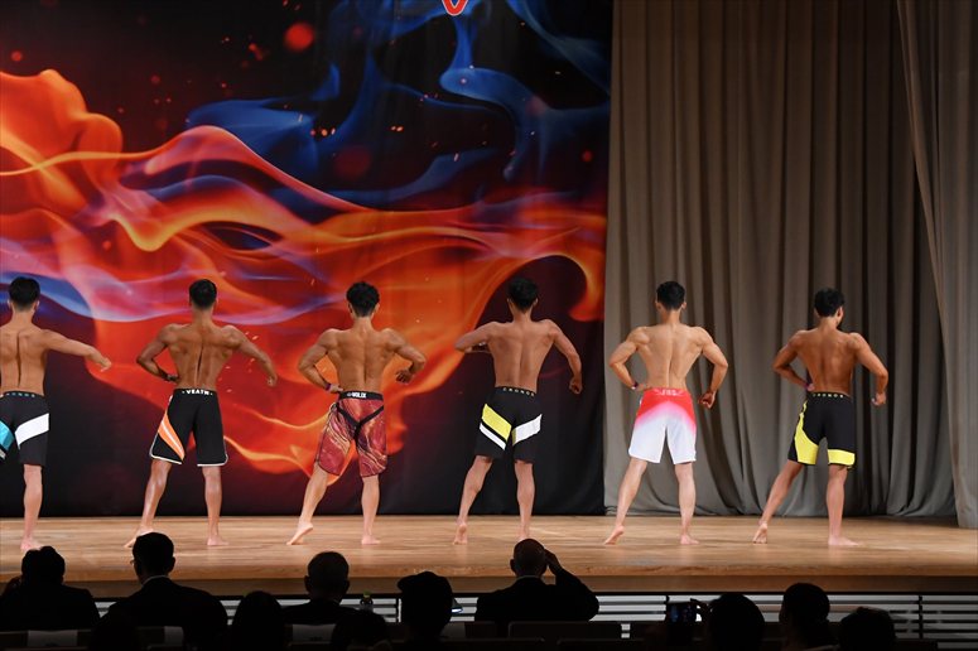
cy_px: 326
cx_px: 489
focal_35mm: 117
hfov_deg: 17.5
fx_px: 3177
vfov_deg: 11.7
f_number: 5.6
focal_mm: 78
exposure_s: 1/400
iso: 3200
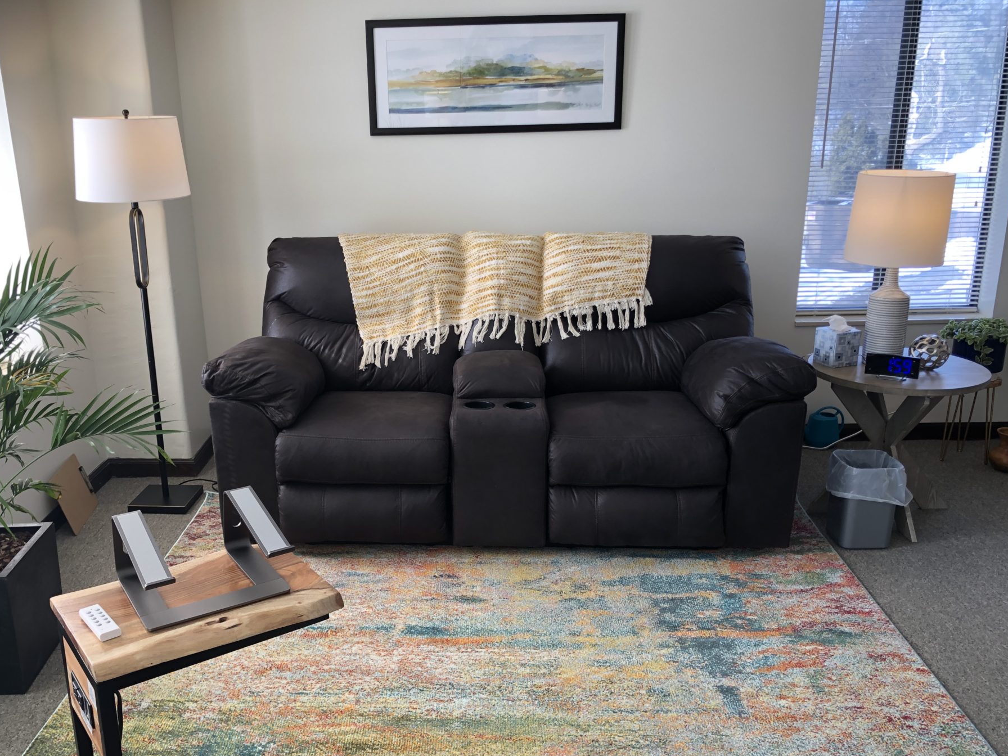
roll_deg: +1.5
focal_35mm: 32
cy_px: 420
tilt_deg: -17.4
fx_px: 932
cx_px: 445
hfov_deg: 56.7
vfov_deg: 44.1
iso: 50
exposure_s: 1/120
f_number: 1.8
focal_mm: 3.99
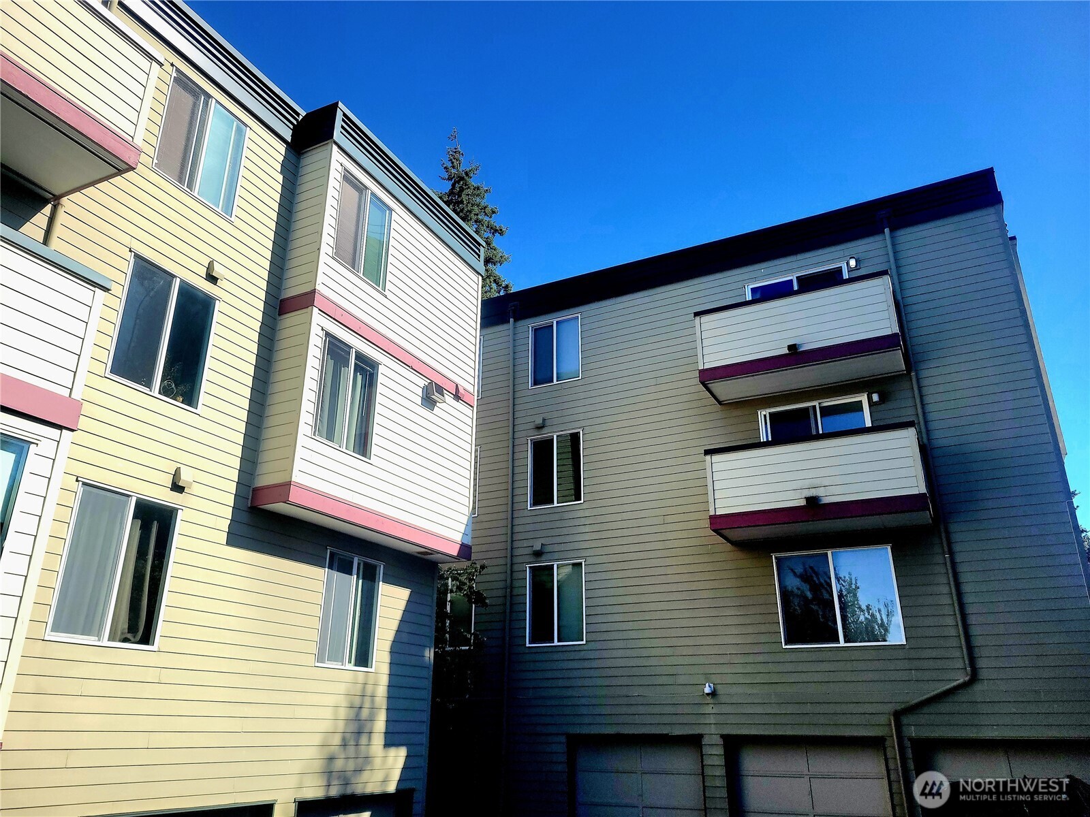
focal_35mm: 26
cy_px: 408
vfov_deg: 53.1
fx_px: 819
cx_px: 545
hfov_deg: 67.3
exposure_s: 1/2500
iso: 40
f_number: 1.8
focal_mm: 5.4
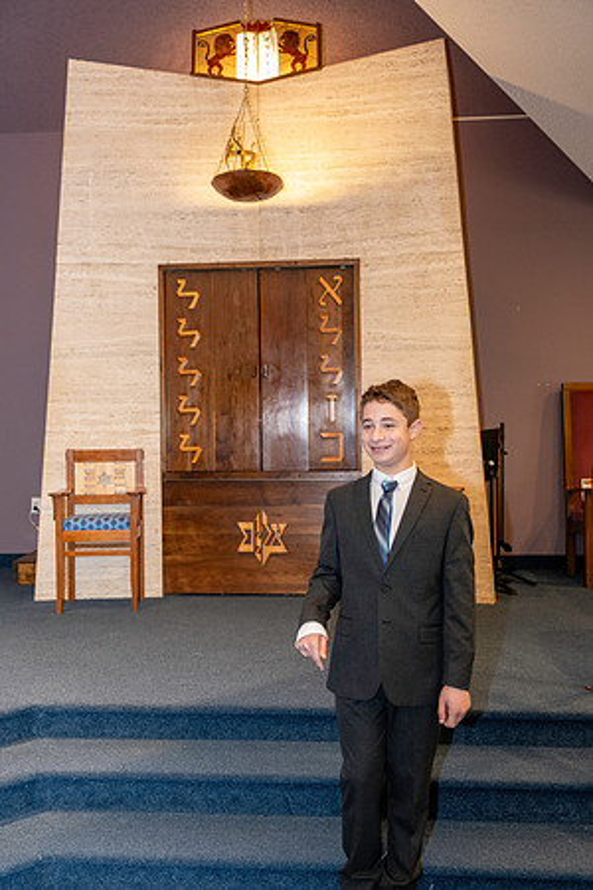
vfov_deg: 57.2
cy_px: 445
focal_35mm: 33
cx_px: 296
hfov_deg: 40.0
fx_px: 815
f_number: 3.2
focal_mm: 22.3
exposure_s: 1/60
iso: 1600
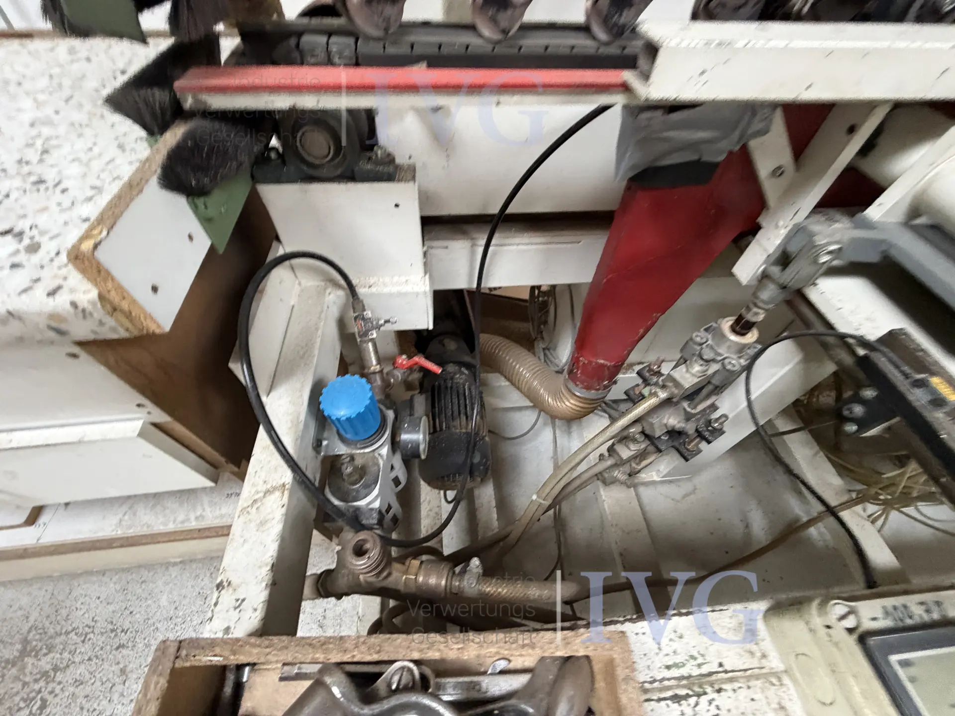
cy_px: 358
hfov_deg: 102.1
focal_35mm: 14
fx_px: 386
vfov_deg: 85.7
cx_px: 478
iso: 400
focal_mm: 2.22
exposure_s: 1/60
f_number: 2.2
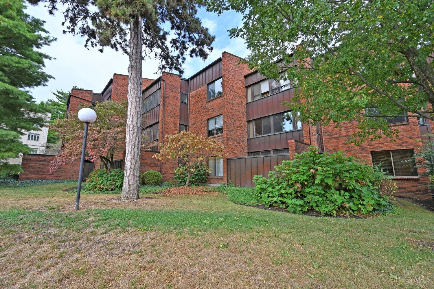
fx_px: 169
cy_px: 144
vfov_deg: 81.2
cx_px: 217
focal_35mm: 14
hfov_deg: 104.3
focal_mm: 14
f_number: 11
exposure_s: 1/200
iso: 450
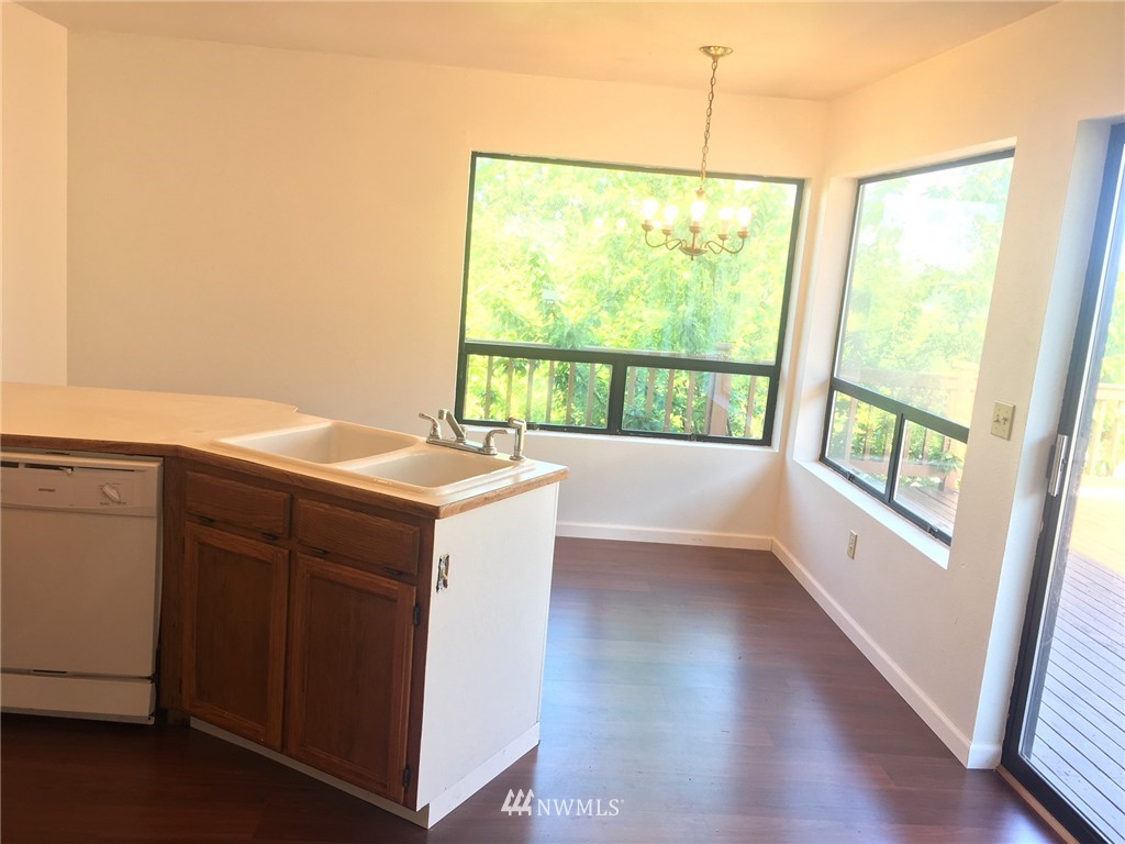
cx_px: 562
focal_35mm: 29
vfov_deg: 48.2
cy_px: 422
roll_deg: -4.5
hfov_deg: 61.7
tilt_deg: -10.2
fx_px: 942
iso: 25
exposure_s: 1/30
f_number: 2.2
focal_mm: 4.15
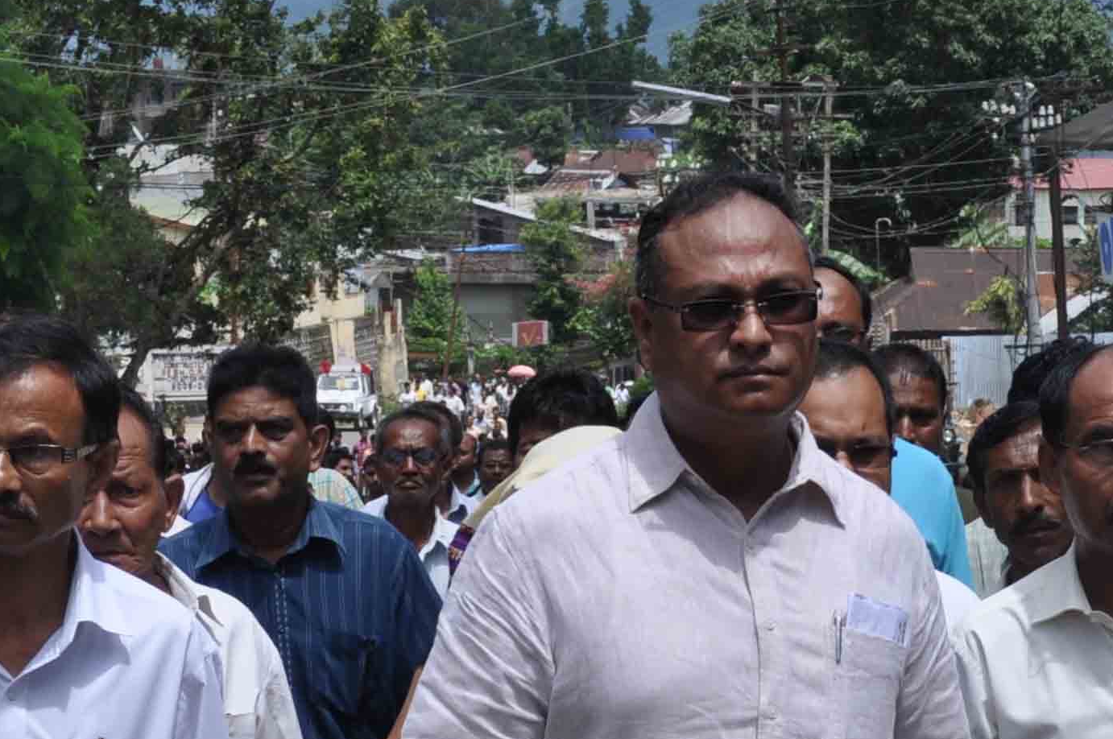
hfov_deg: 16.9
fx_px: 3736
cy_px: 1047
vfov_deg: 10.9
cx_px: 641
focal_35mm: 121
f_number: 10
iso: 200
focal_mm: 26
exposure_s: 1/400
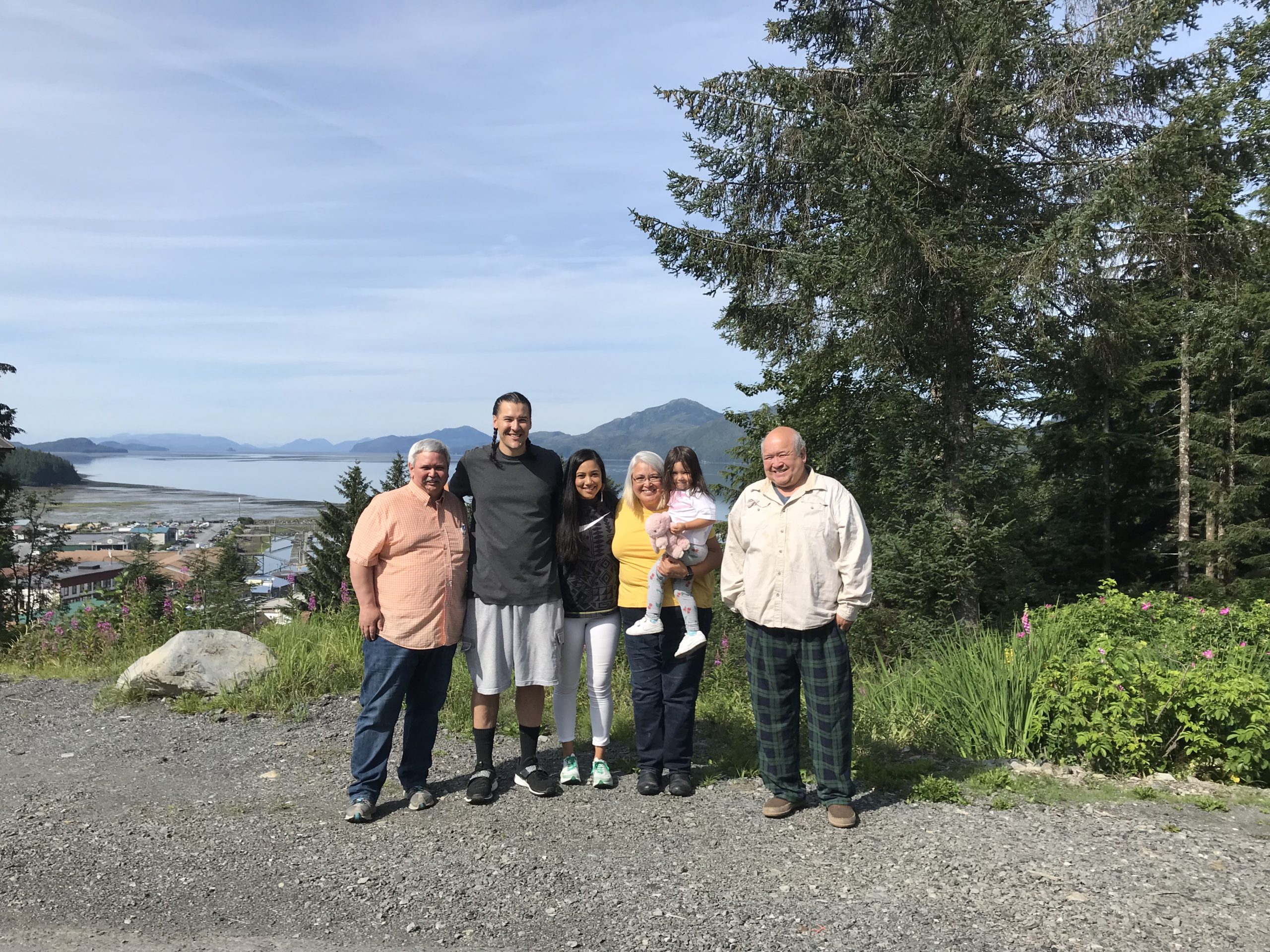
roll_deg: +0.1
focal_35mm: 28
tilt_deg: -2.6
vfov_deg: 49.7
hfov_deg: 63.4
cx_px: 635
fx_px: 1027
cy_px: 476
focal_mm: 3.99
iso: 20
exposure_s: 1/2591
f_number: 1.8
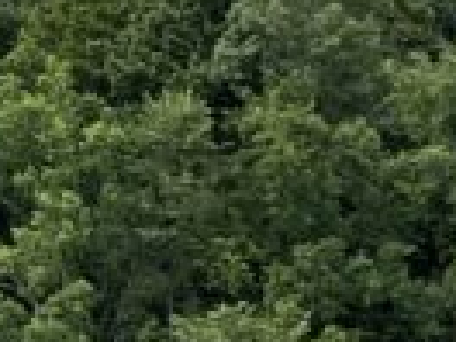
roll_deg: -0.2
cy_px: 978
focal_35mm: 202
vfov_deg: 6.7
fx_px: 2661
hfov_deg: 9.7
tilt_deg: -9.9
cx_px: 504
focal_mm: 4.2
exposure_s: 1/1072
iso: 32
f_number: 1.6
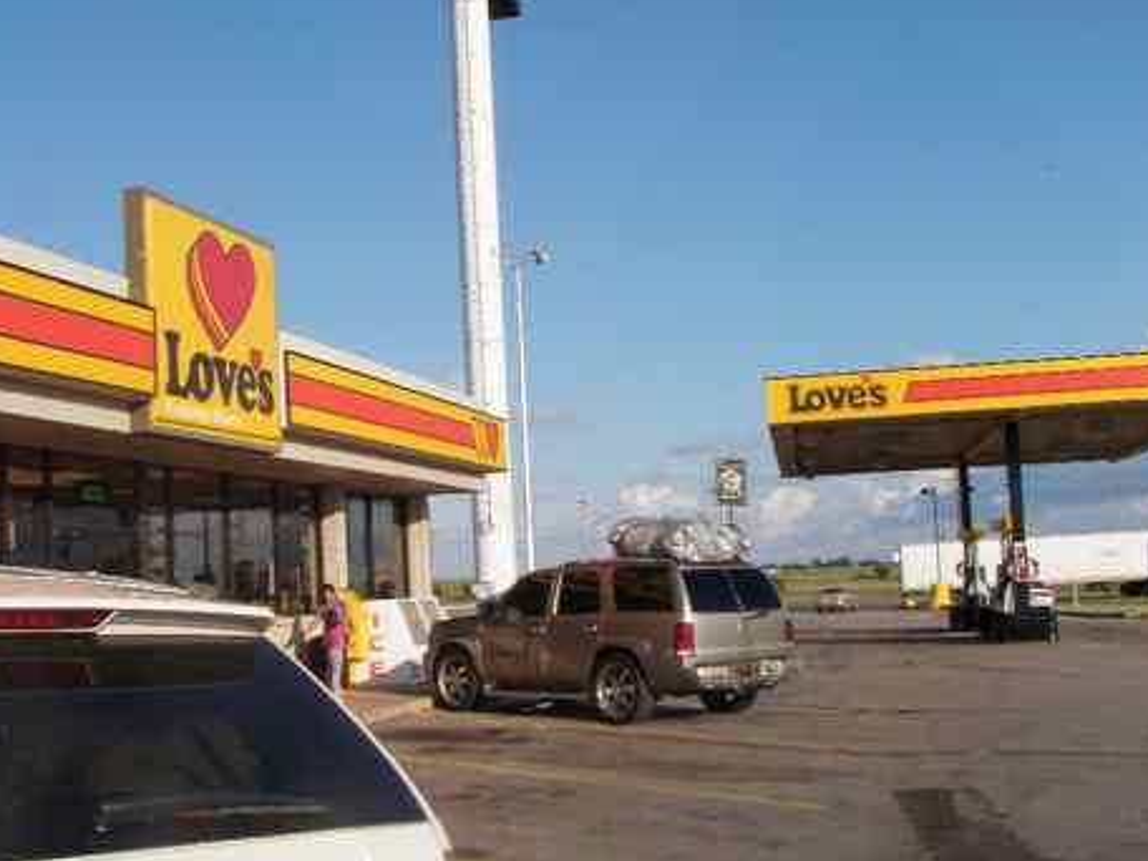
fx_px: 1492
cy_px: 490
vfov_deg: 32.1
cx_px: 491
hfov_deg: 42.0
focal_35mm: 45
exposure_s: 1/320
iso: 80
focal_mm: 6.7
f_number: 6.3
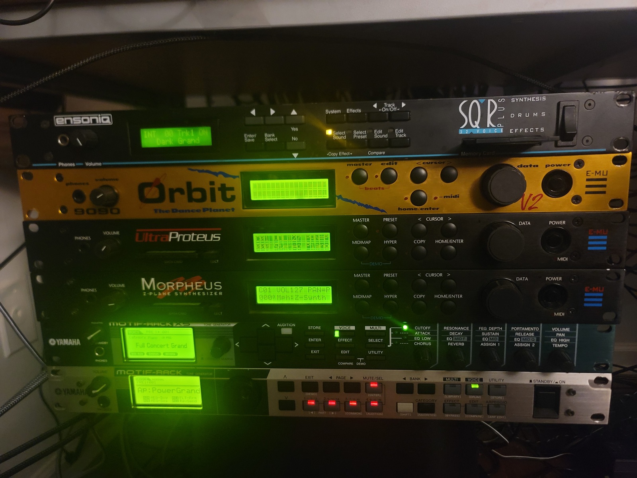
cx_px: 318
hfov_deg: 69.4
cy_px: 239
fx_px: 460
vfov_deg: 54.9
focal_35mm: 25
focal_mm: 7
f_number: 1.8
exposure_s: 1/24
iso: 800
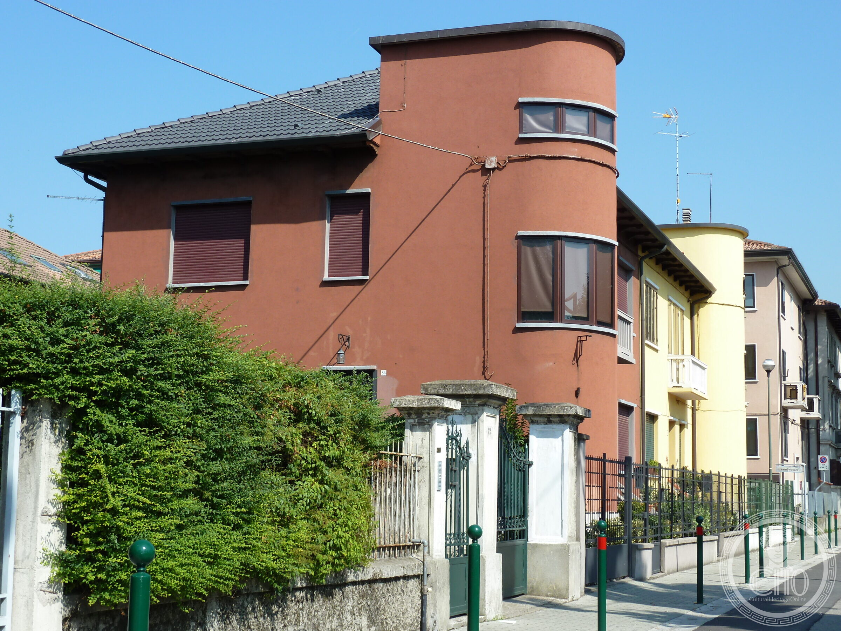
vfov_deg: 26.6
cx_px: 420
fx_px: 1336
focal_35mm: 55
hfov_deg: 34.9
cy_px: 316
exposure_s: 1/400
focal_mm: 9.1
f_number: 3.9
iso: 80
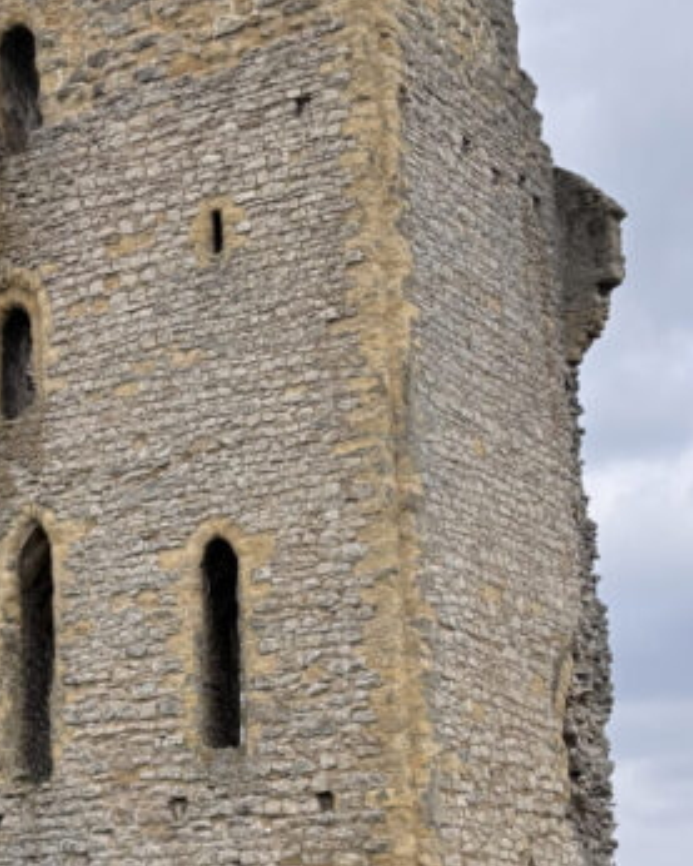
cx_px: 120
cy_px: 548
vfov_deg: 25.3
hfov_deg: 20.2
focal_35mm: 75
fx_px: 1922
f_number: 1.6
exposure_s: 1/3937
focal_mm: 5.96
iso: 50
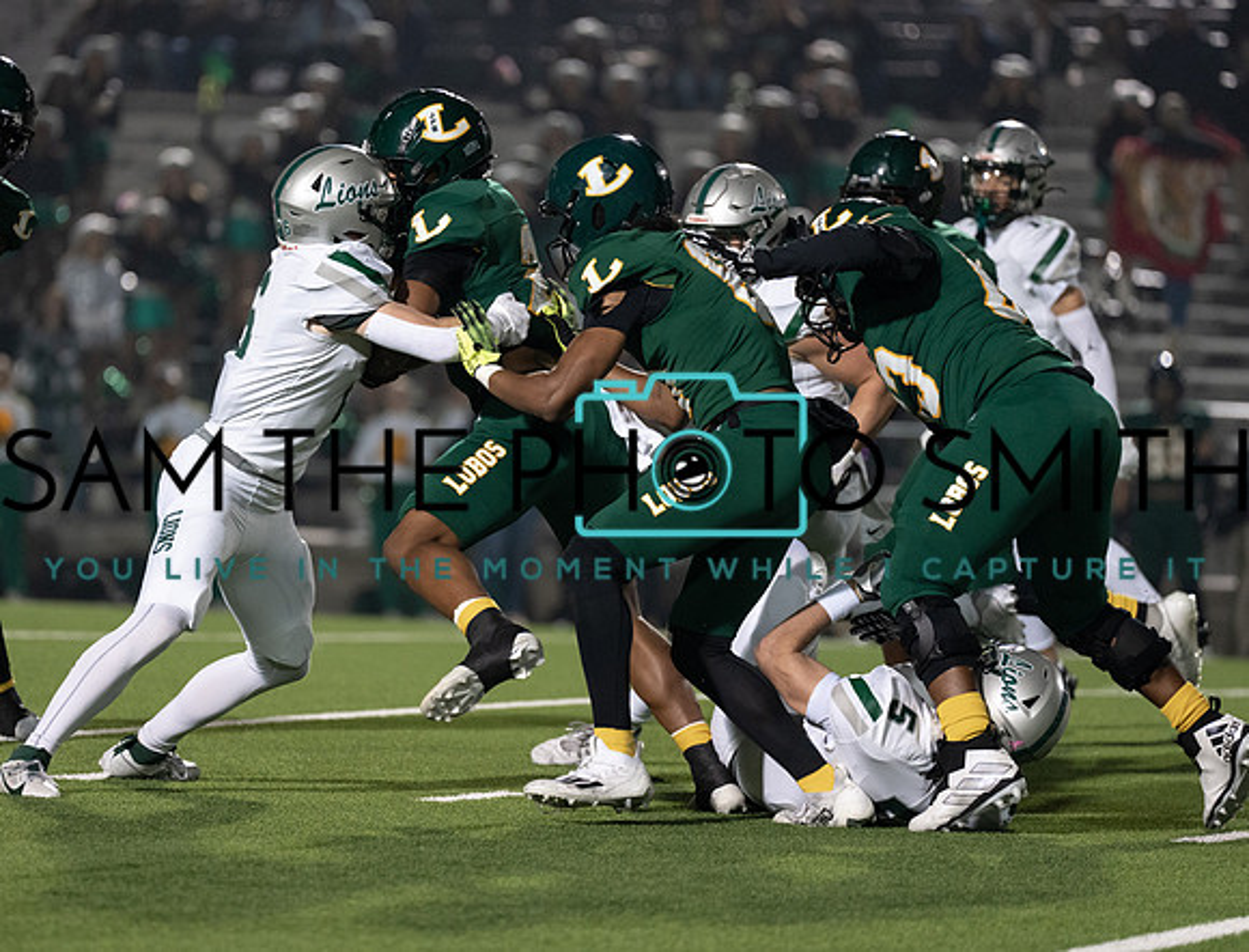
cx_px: 467
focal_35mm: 254
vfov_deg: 5.9
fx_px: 9226
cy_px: 427
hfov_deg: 7.7
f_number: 2.8
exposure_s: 1/1250
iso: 2500
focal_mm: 200
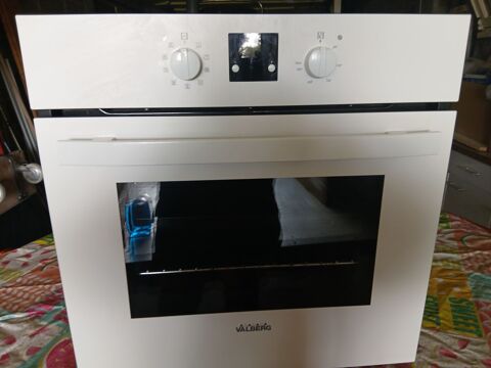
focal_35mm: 26
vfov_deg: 53.1
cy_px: 184
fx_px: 369
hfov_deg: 67.3
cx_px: 246
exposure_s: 1/50
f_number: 1.8
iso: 125
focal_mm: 3.98
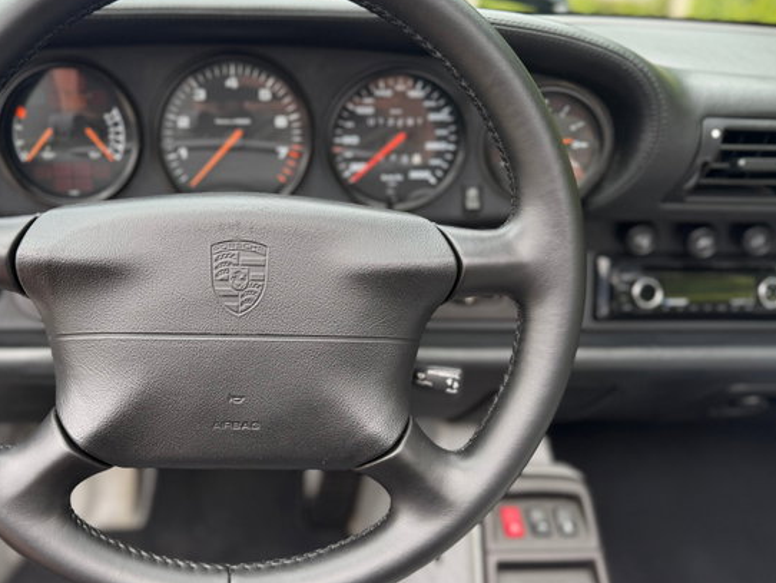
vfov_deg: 41.8
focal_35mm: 34
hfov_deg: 52.7
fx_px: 763
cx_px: 248
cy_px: 299
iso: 64
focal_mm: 6.76
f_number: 1.78
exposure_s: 1/244
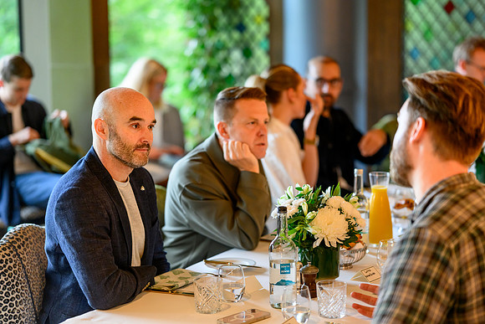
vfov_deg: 15.8
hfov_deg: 23.4
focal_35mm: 87
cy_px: 162
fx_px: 1169
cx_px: 242
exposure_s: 1/320
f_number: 1.8
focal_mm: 85
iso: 1400
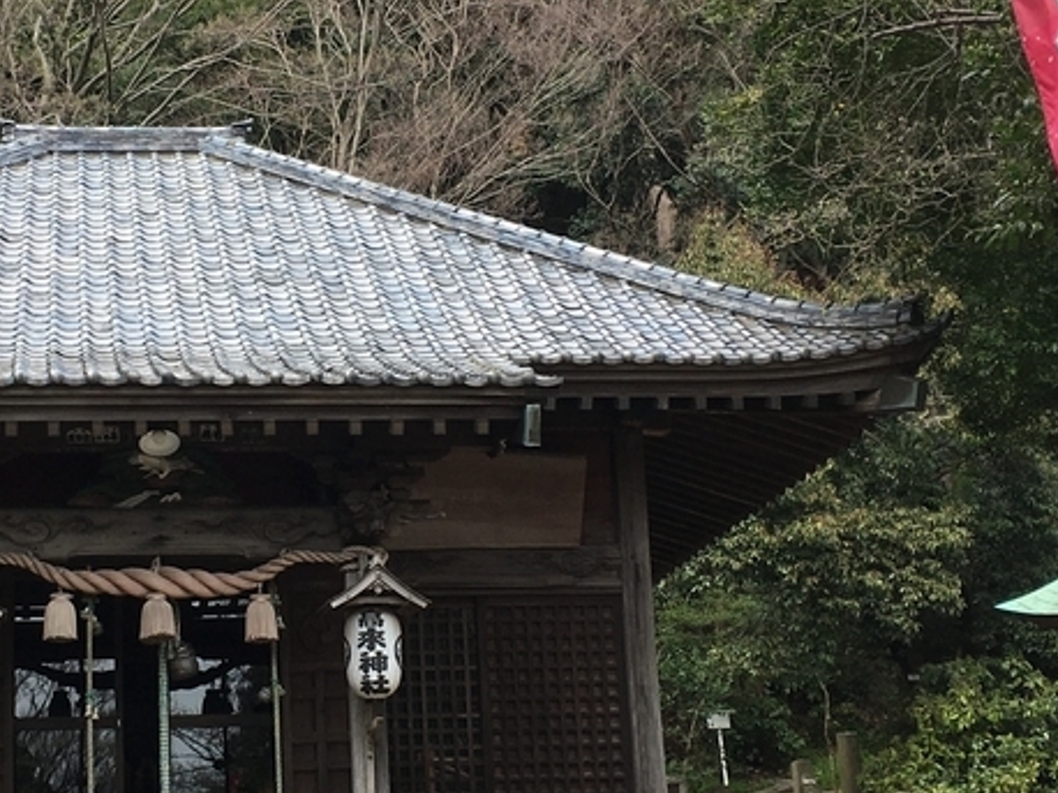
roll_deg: +3.5
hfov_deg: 25.4
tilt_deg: +15.7
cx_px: 261
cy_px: 354
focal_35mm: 76
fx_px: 2322
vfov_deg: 19.4
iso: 25
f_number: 2.2
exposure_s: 1/416
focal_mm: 4.15
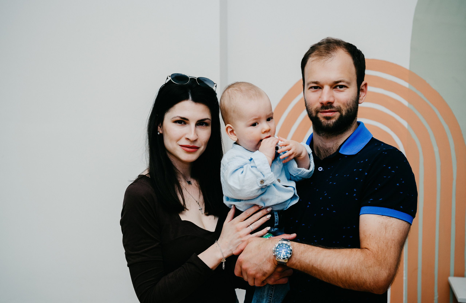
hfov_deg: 33.9
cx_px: 221
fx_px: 765
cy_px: 162
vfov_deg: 22.4
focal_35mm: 60
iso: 200
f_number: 3.5
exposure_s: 1/160
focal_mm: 50
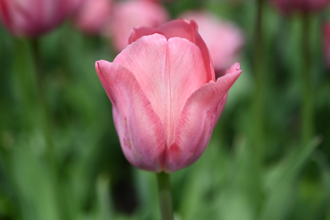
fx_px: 458
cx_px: 165
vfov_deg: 27.0
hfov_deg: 39.6
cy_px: 110
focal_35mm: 50
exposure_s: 1/8000
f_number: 3.5
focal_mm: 50
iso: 640
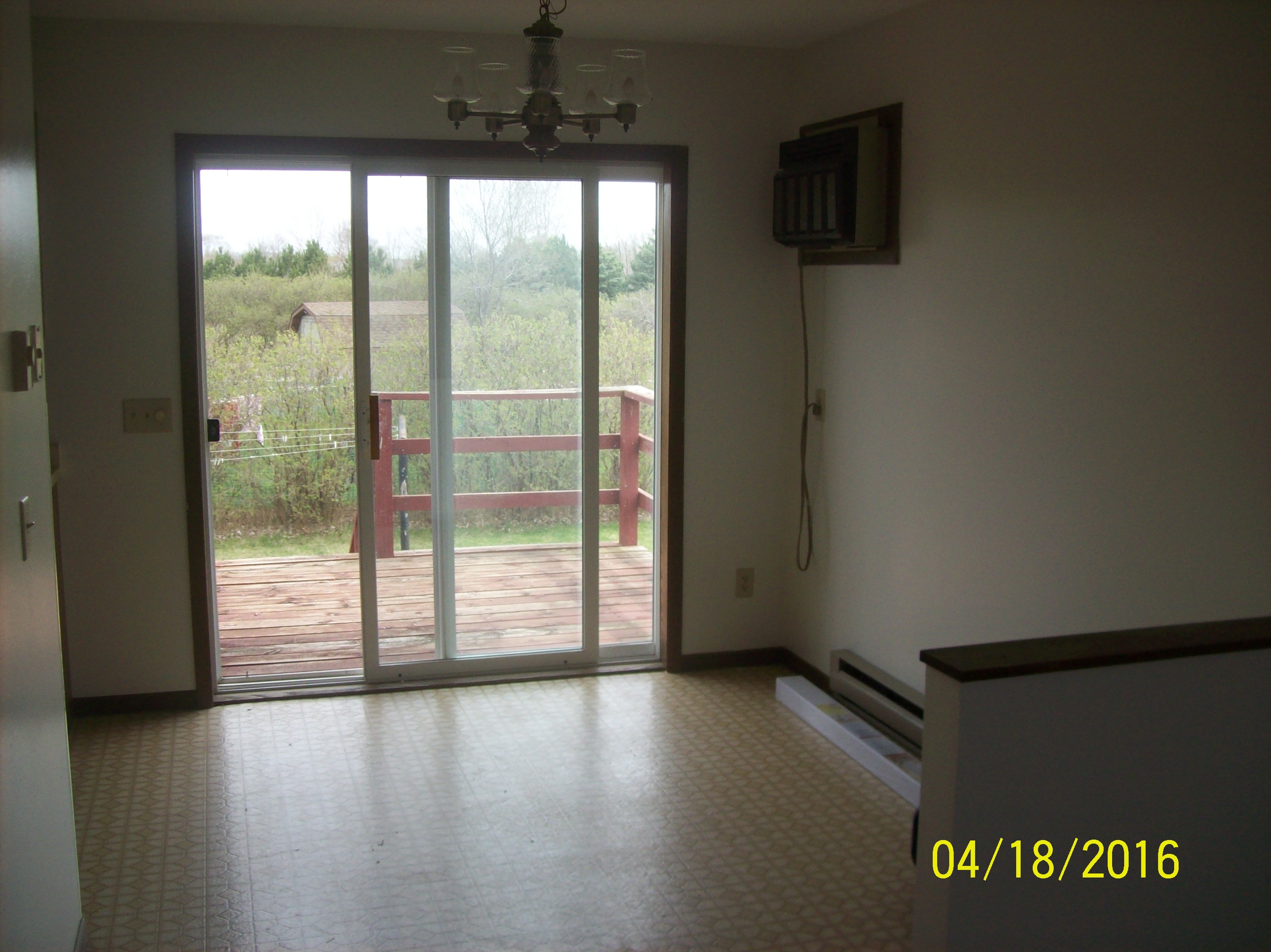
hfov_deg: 51.4
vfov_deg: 39.6
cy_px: 476
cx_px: 636
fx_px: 1321
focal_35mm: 36
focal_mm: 6
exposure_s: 1/235
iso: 80
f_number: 2.7
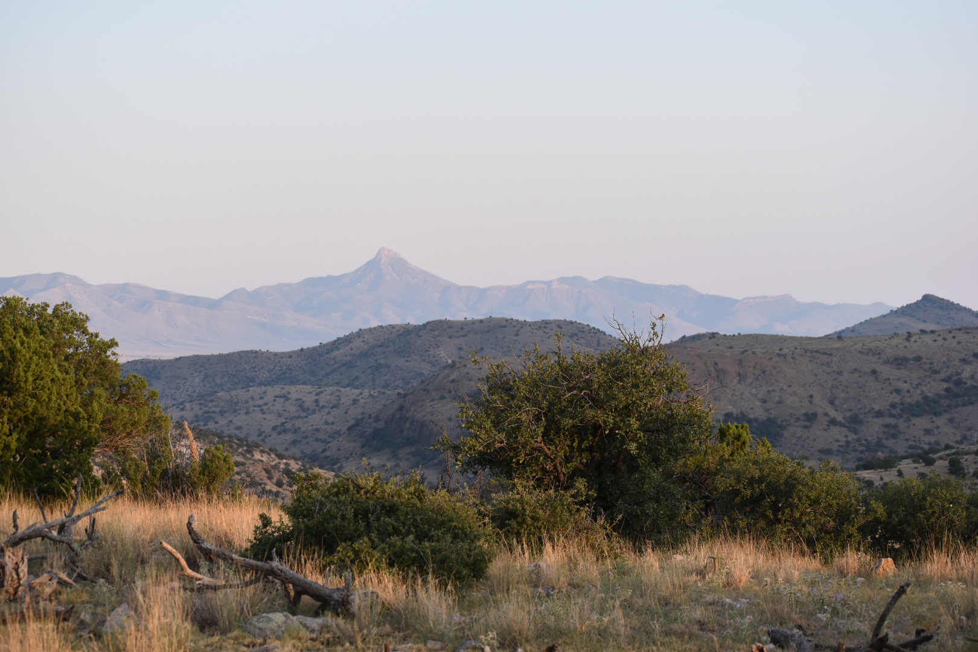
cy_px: 326
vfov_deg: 13.0
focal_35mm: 105
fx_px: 2852
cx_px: 489
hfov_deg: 19.5
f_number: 5.6
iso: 400
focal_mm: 70
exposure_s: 1/500
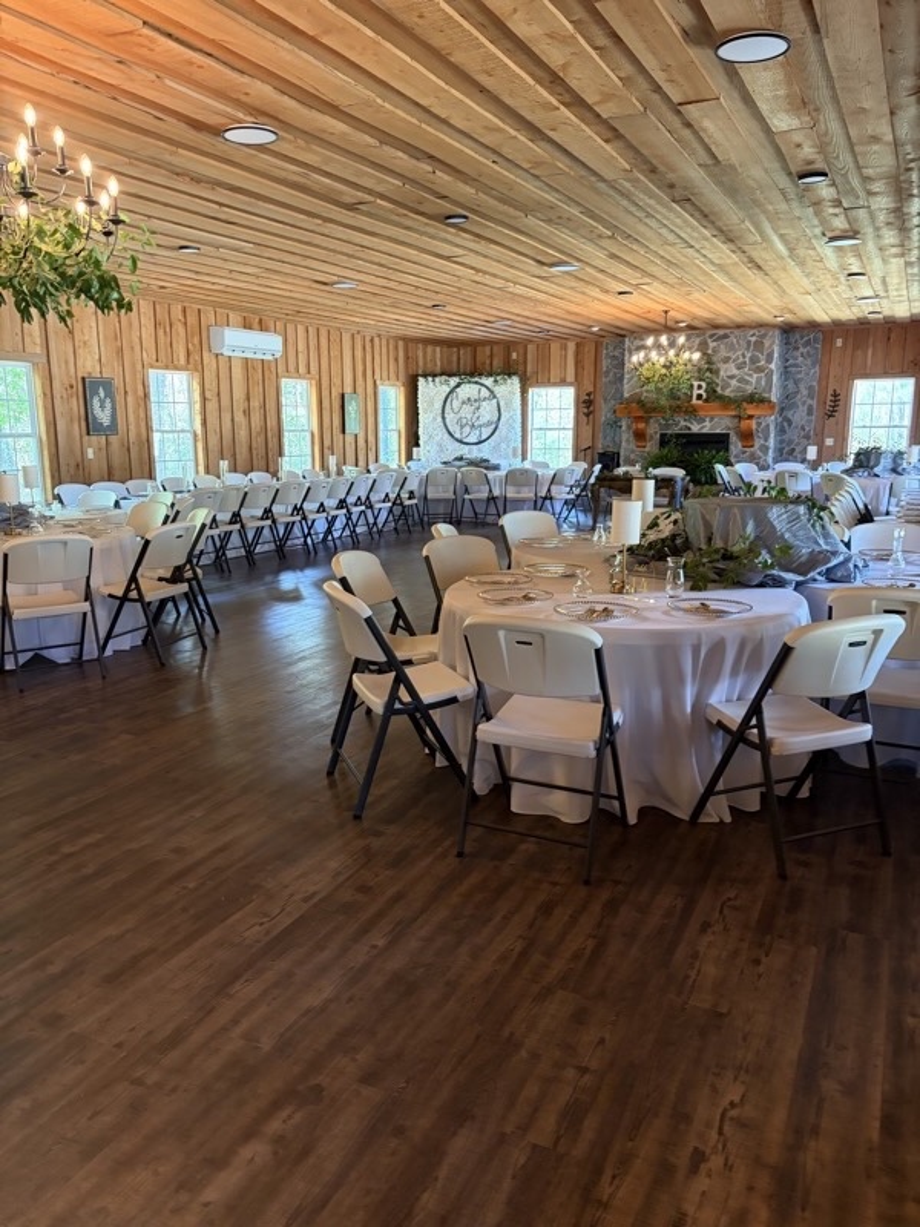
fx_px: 921
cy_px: 614
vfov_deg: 67.3
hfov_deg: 53.1
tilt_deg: -9.9
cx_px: 460
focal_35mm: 26
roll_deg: +1.1
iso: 400
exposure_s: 1/60
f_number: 1.6
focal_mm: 5.96
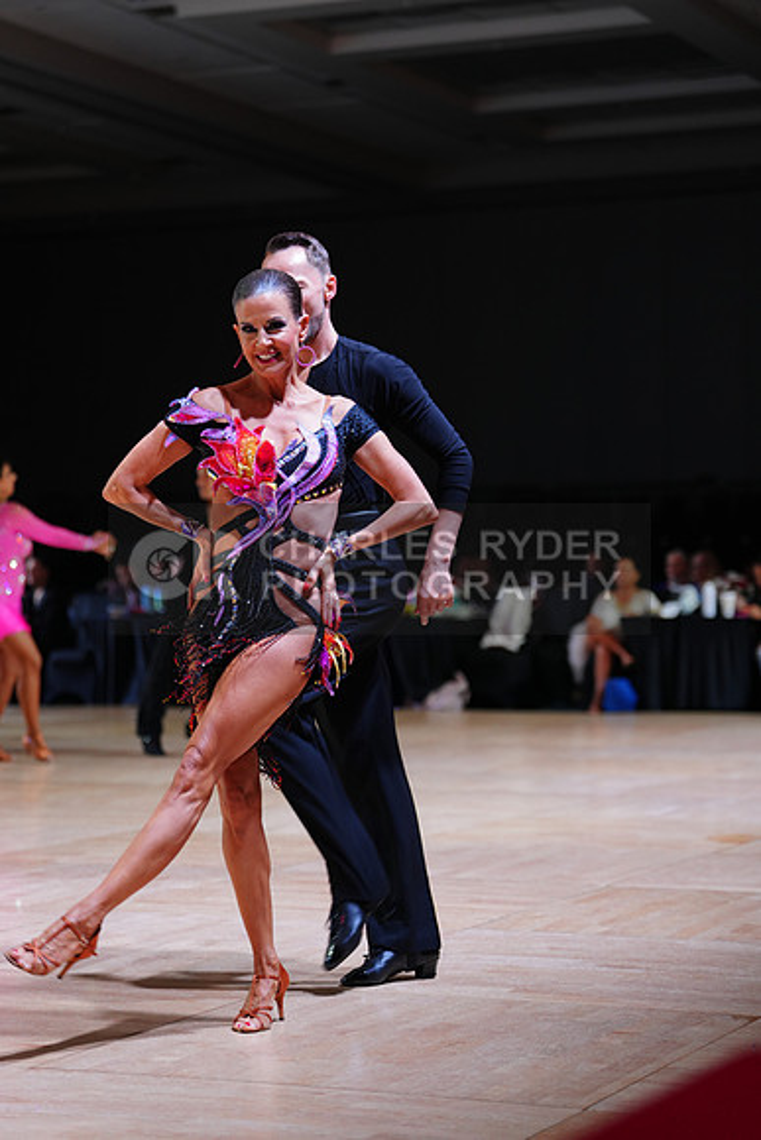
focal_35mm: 84
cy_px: 570
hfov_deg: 16.3
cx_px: 380
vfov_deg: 24.2
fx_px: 2662
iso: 640
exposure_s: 1/400
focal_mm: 84
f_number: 2.8
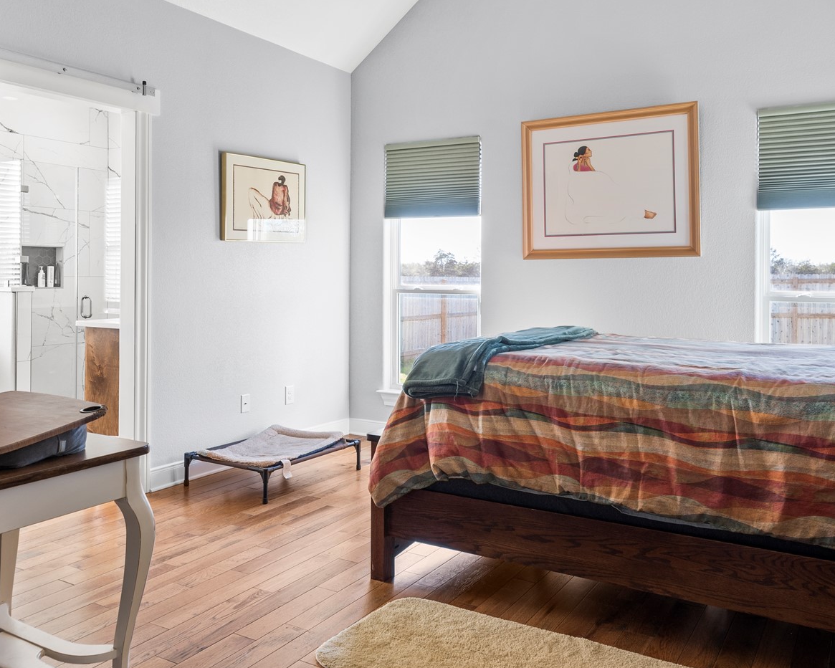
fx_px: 692
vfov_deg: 51.4
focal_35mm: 28
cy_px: 299
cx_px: 452
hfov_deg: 62.1
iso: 250
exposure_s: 1/8
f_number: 8
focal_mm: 16
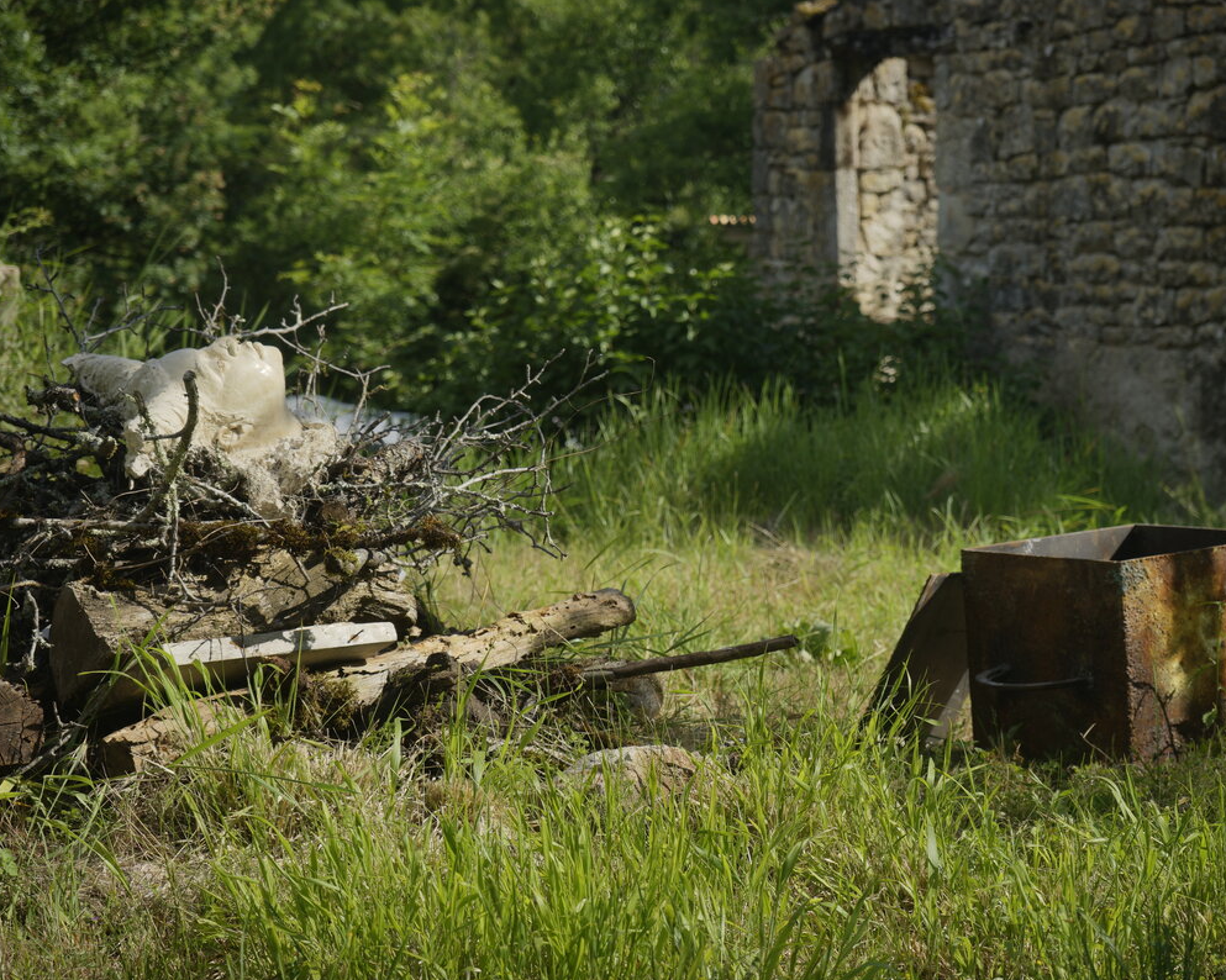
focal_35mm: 76
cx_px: 669
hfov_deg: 25.1
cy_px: 491
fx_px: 2757
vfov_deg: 20.2
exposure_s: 1/500
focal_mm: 67
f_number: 5.6
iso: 50
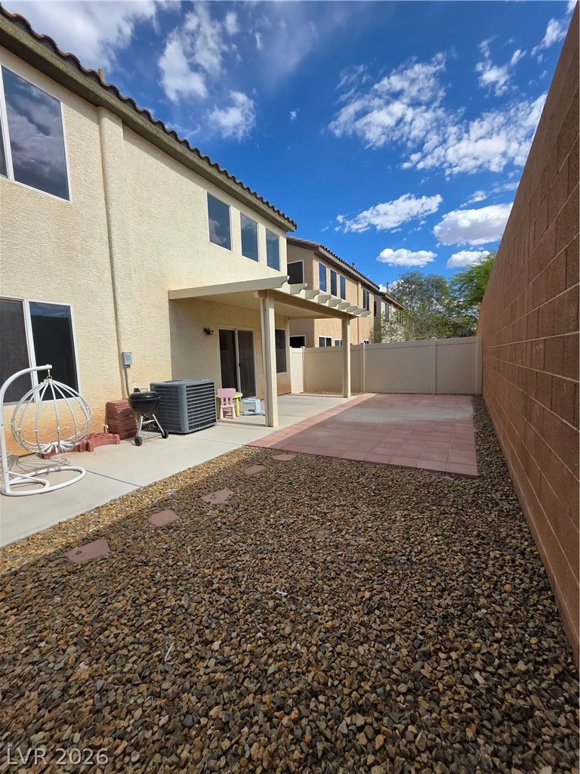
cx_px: 290
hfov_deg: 89.9
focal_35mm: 13
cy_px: 387
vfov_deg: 106.2
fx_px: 290
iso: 40
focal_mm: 2.2
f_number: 1.9
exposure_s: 1/2271
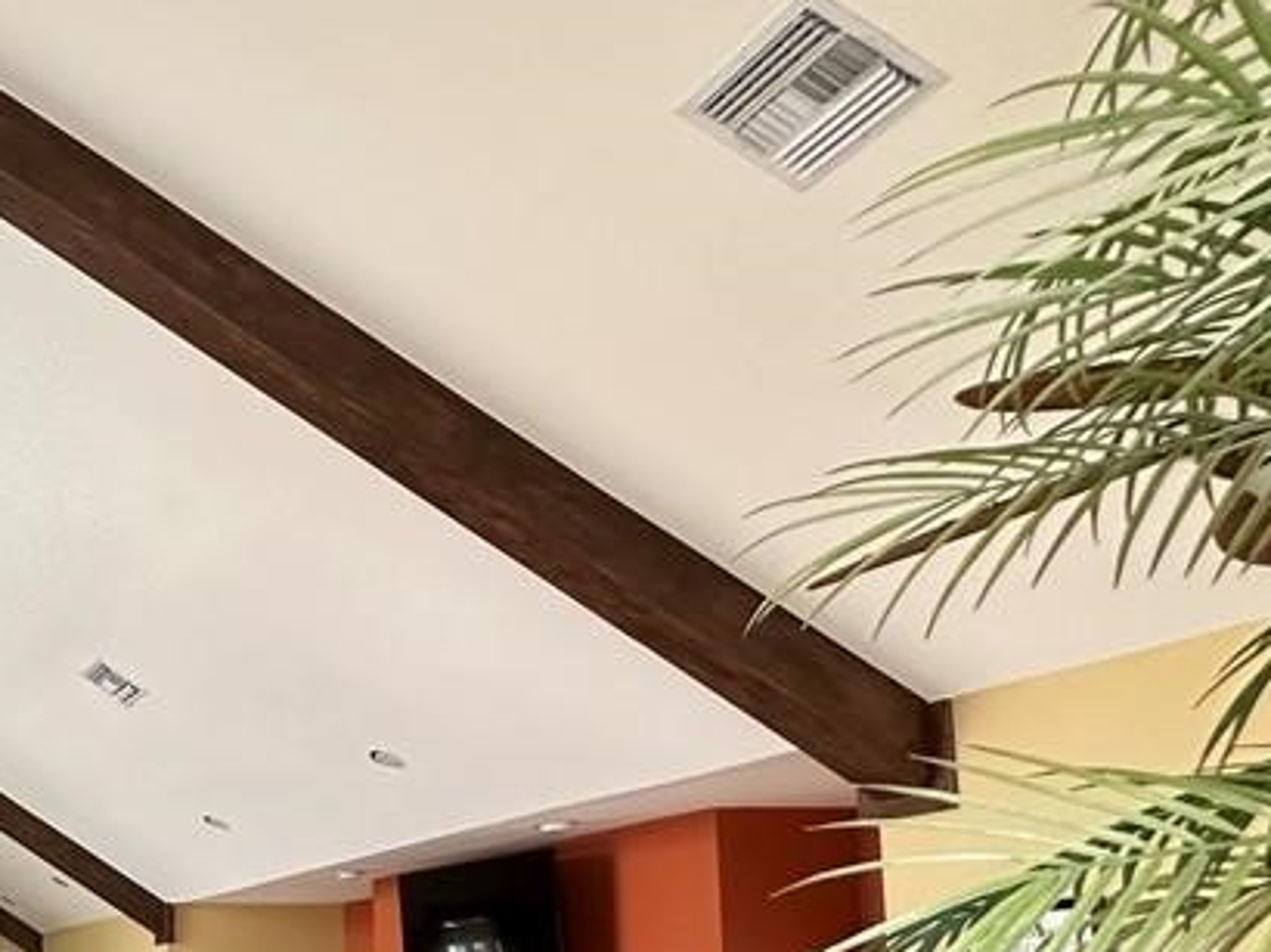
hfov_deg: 38.7
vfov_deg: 36.8
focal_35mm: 35
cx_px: -254
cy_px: 936
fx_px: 1284
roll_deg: +0.2
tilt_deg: +4.6
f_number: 2.2
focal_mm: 2.22
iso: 320
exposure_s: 1/99
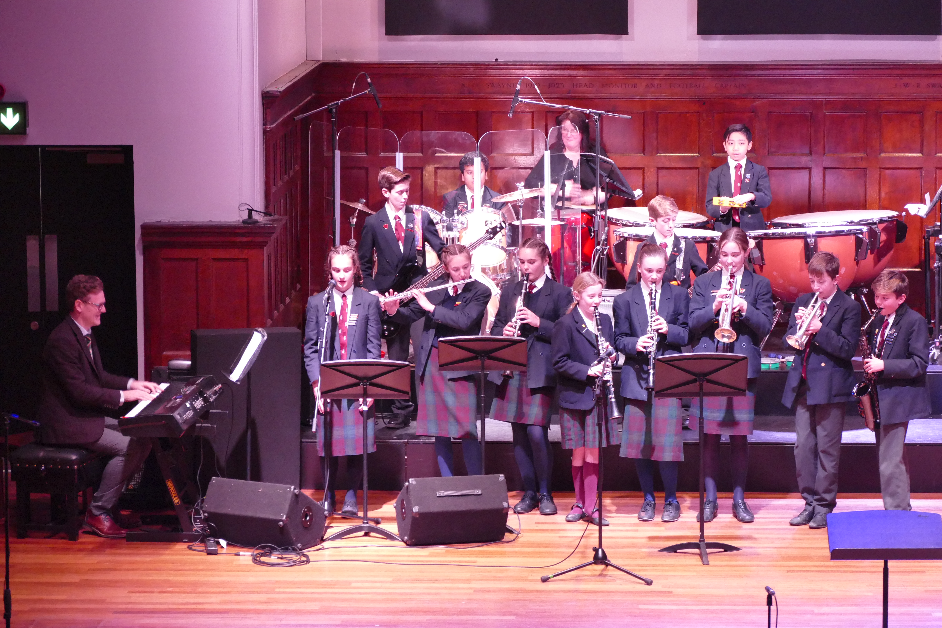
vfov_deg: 9.9
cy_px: 314
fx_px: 3637
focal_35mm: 139
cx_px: 471
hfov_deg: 14.8
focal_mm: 50.69
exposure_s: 1/25
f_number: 3.9
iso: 1600
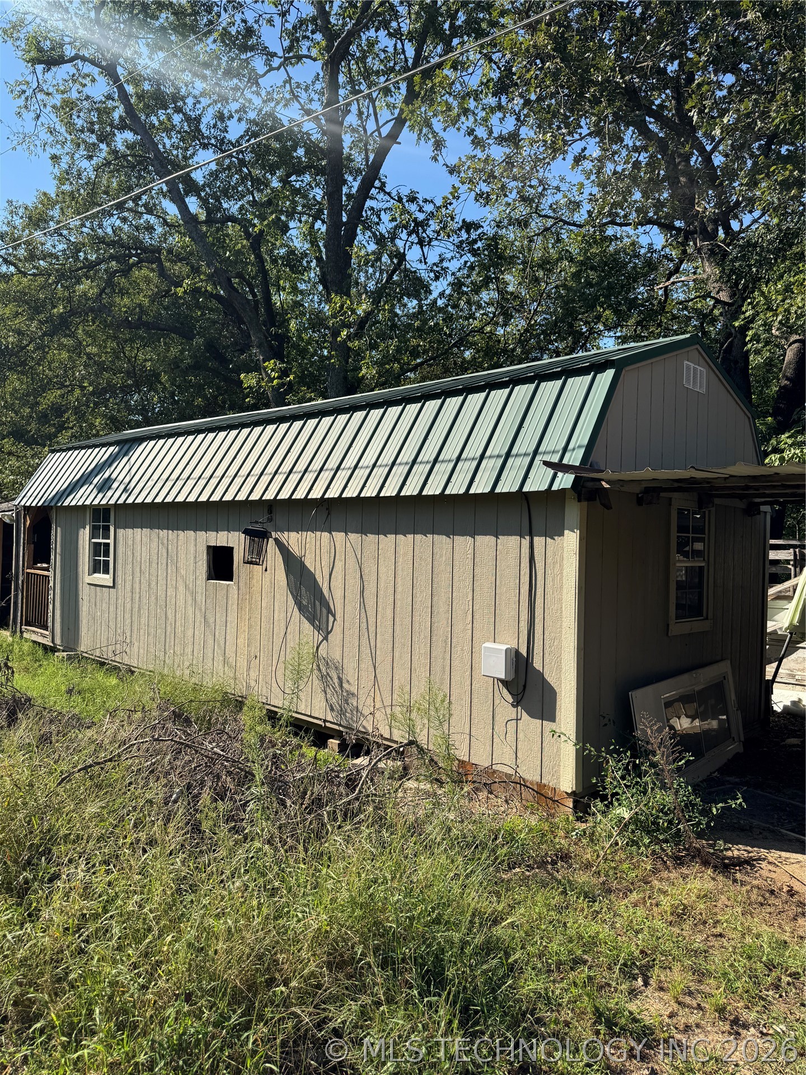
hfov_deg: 56.8
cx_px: 403
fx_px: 745
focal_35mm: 24
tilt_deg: +0.2
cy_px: 538
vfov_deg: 71.6
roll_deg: -1.9
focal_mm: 6.76
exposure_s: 1/2959
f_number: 1.78
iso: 80
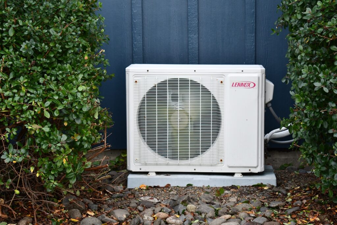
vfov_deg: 16.7
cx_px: 168
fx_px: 768
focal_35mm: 82
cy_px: 112
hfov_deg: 24.8
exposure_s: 1/160
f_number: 5.6
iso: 800
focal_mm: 55
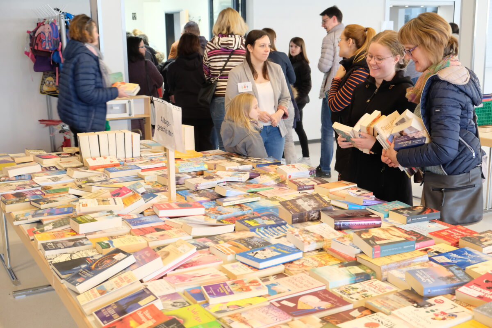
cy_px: 164
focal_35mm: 43
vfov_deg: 31.2
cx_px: 246
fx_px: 588
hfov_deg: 45.4
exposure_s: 1/52
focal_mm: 28.9
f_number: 4
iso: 3200
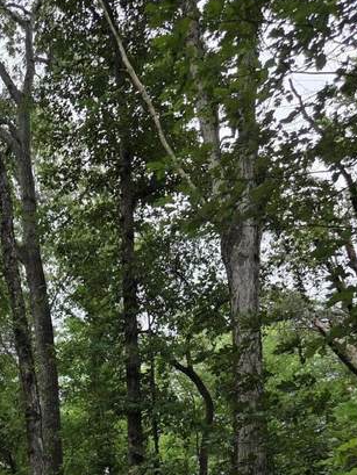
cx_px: 26
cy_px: 466
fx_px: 742
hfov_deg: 26.0
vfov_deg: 32.9
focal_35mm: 54
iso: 80
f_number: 1.8
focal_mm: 5.4
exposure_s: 1/2537
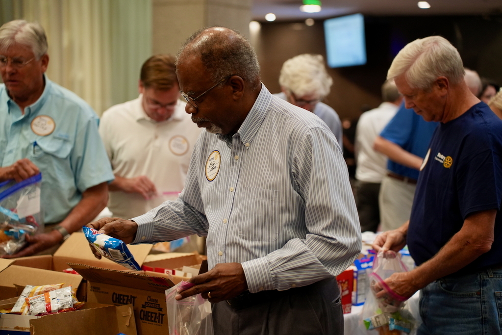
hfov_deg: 27.0
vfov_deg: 18.2
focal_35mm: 75
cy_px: 168
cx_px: 251
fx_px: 1046
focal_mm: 75
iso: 1600
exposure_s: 1/160
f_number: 2.8
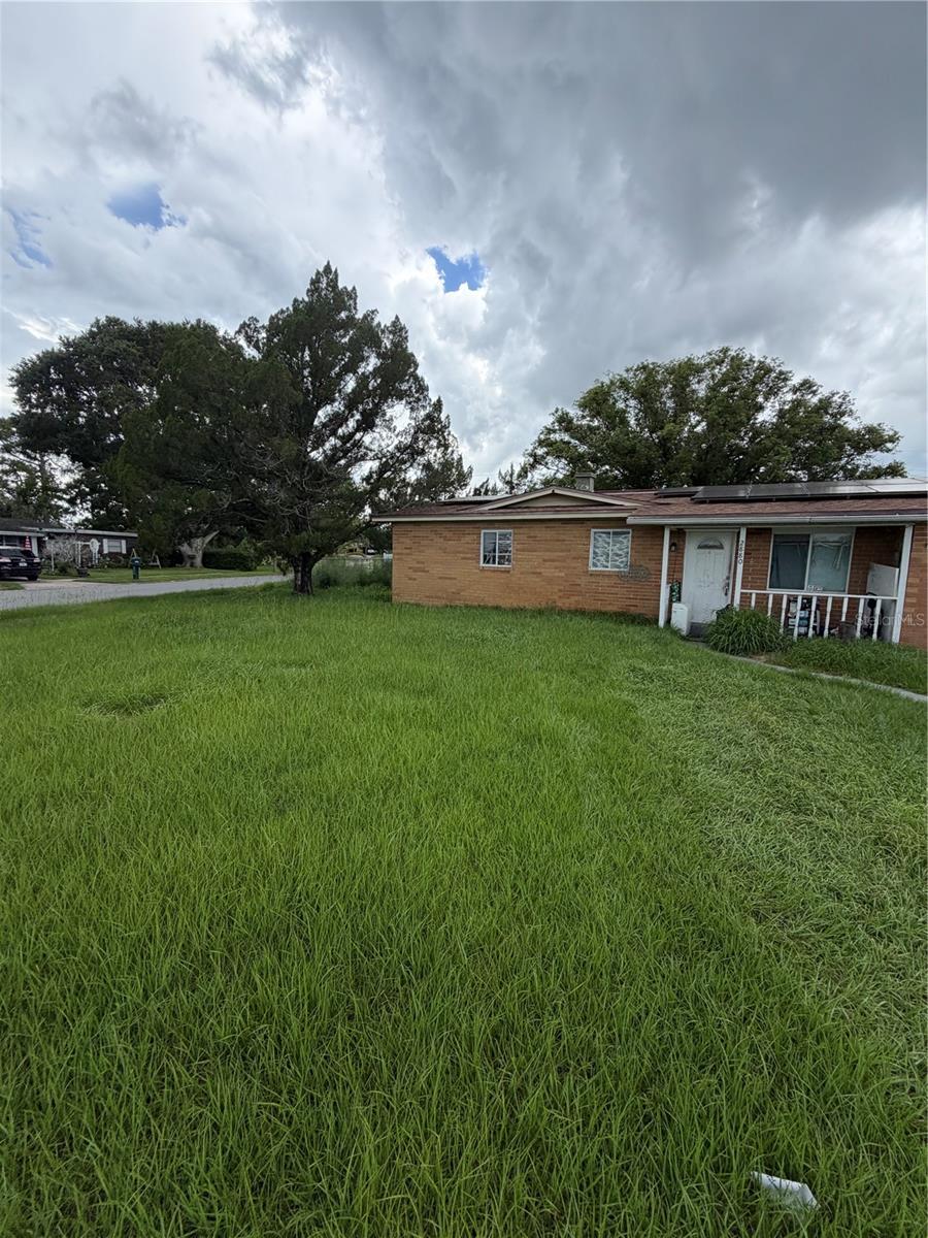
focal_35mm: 14
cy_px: 619
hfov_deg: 85.7
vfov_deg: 102.1
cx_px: 464
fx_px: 500
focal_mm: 2.22
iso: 40
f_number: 2.2
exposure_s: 1/502
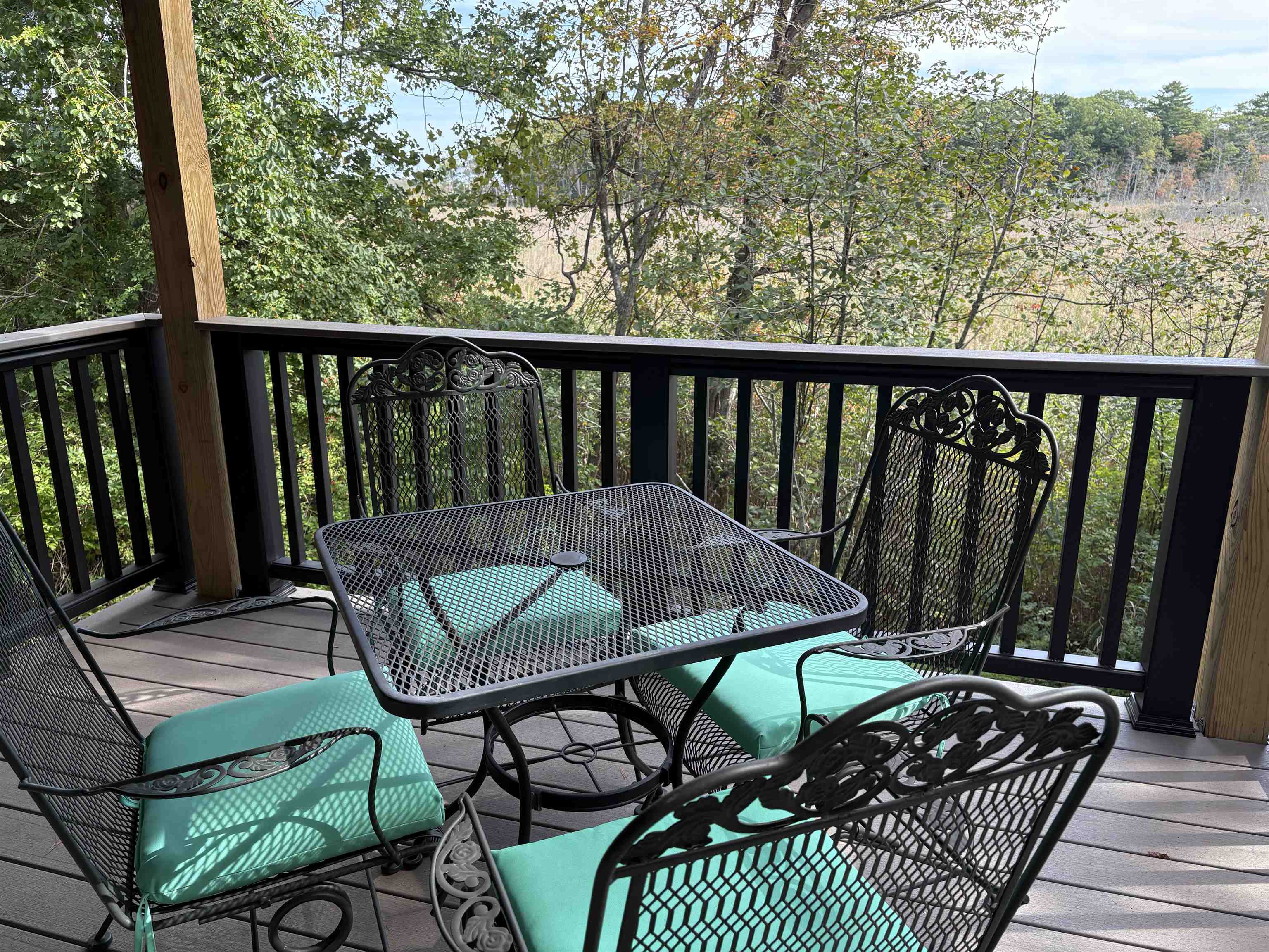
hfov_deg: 67.3
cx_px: 634
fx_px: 953
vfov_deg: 53.1
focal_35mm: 26
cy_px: 476
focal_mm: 5.96
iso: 64
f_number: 1.6
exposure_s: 1/311
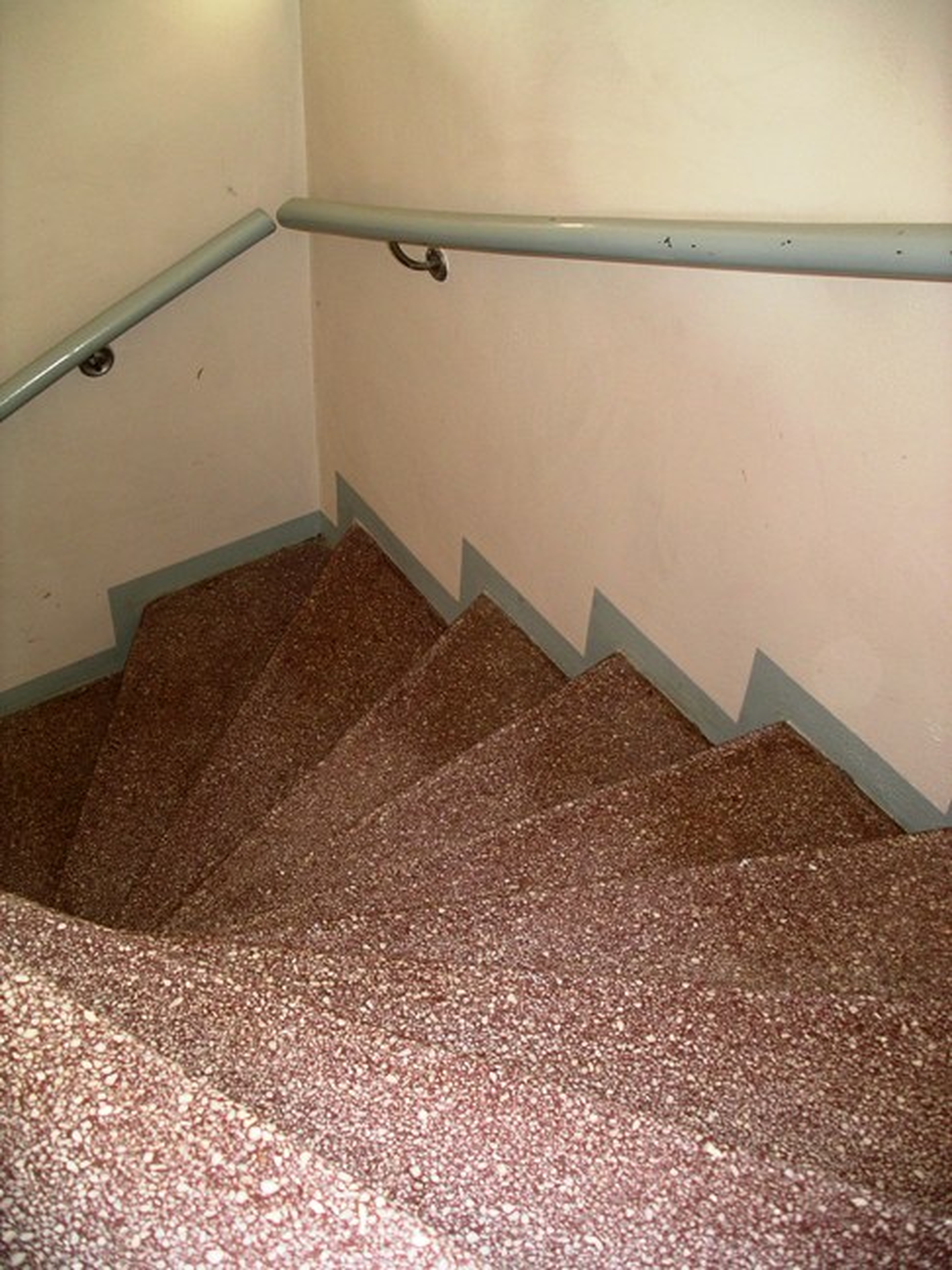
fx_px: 1357
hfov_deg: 38.7
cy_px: 635
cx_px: 476
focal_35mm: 37
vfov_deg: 50.1
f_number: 2.8
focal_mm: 7.8
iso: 200
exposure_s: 1/40
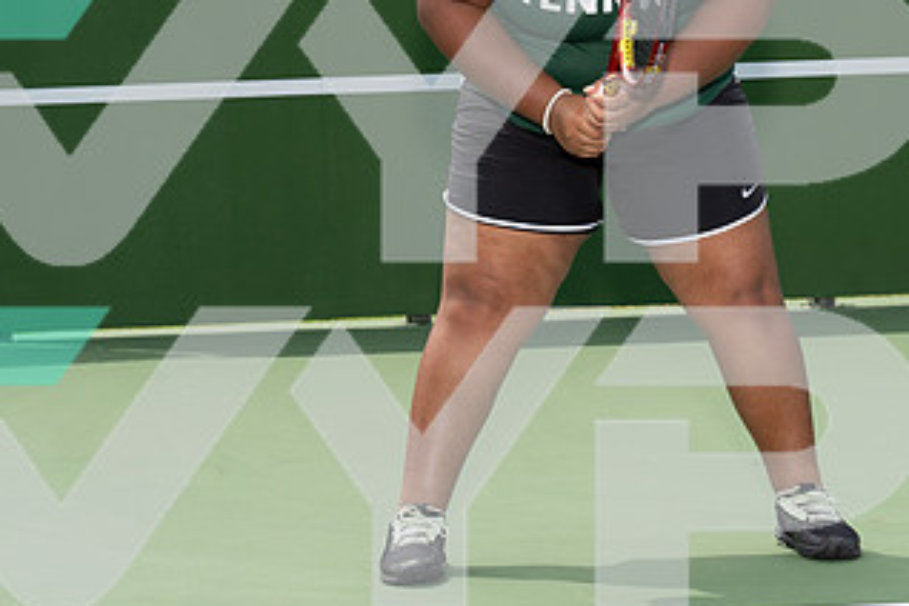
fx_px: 2904
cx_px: 549
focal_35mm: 115
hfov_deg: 17.8
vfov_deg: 11.9
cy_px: 113
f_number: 8
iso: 160
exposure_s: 1/250
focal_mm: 63
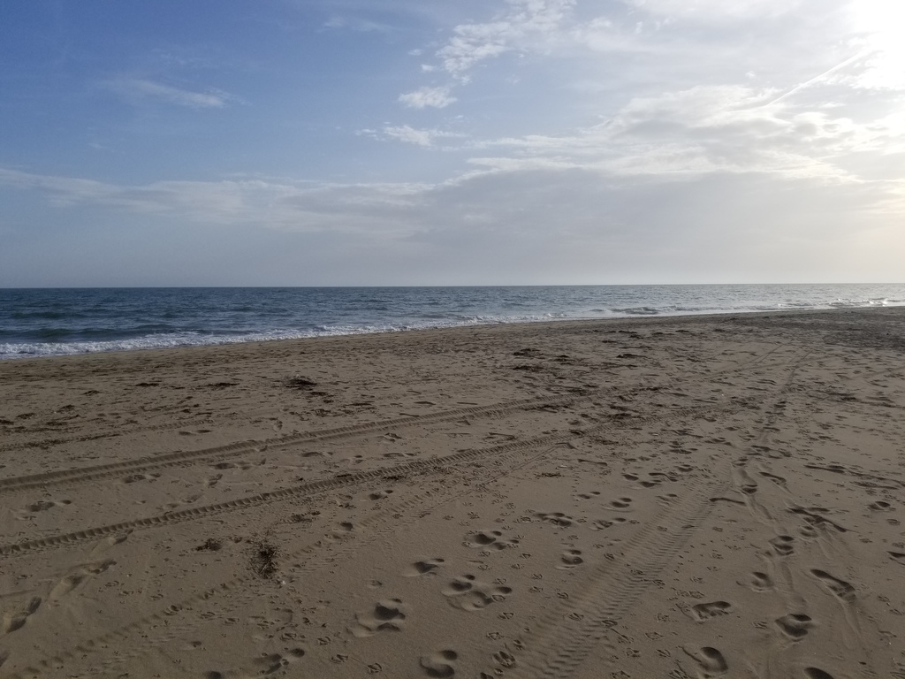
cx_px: 452
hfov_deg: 67.3
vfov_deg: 53.1
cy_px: 340
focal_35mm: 26
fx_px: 680
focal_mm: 4.25
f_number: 1.7
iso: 50
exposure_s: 1/4880
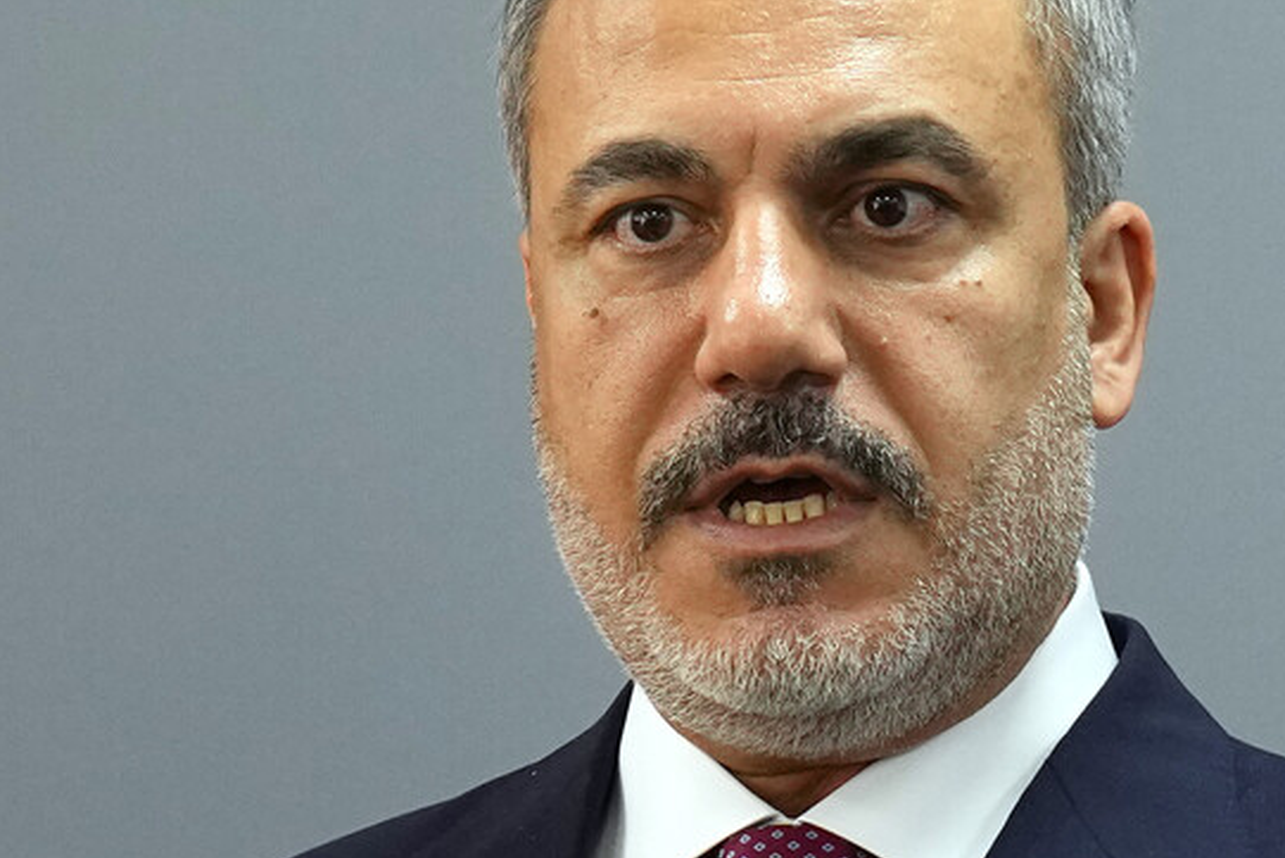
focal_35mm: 207
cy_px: 881
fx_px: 7390
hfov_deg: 9.9
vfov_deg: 6.6
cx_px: 1226
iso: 1250
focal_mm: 70
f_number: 4.5
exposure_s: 1/200
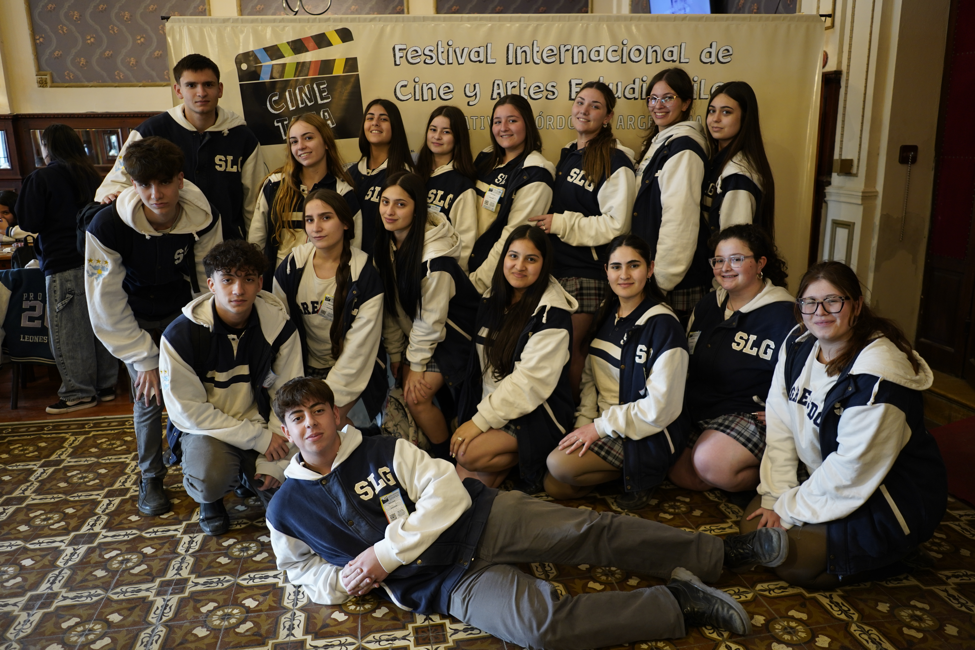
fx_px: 758
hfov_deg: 65.5
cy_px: 325
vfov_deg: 46.4
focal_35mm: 28
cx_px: 488
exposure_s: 1/80
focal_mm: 28
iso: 800
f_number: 2
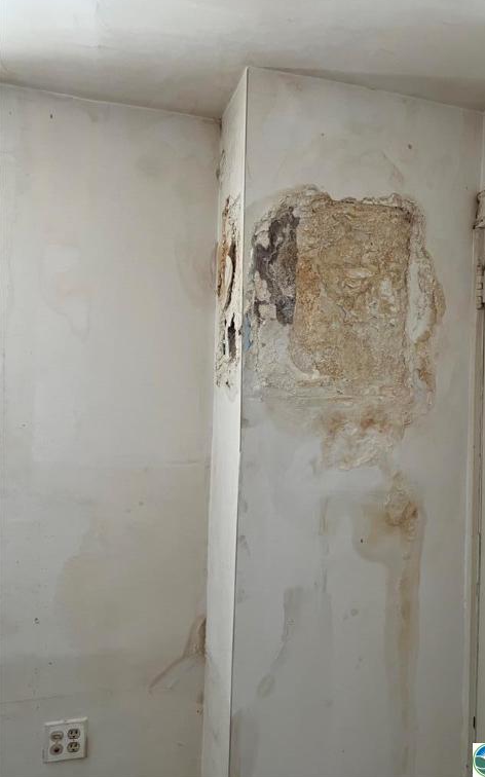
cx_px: 295
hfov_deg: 44.2
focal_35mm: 28
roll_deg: +0.0
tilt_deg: +2.0
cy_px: 387
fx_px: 593
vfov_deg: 66.5
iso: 160
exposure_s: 1/60
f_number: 1.5
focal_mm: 5.7
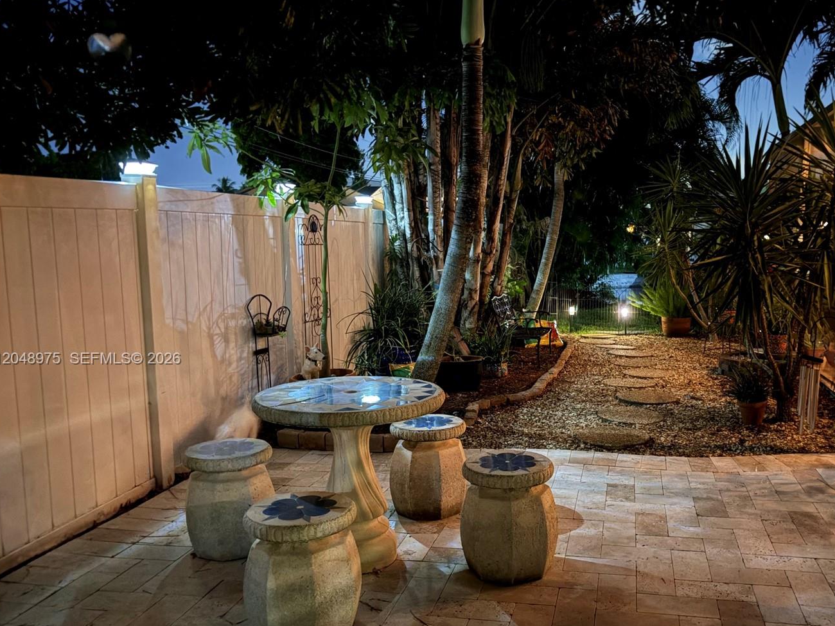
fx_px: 772
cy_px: 360
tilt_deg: -8.4
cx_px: 495
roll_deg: -0.2
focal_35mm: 32
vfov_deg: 44.0
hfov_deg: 56.4
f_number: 1.6
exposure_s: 1/2
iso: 1600
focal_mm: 5.96
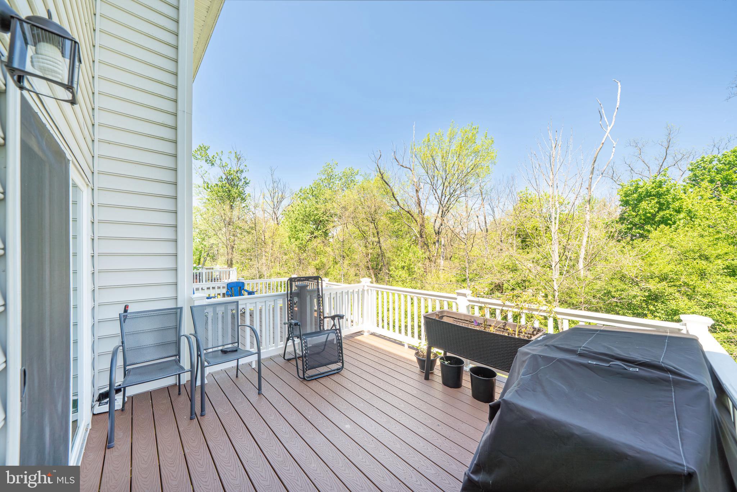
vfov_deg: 90.0
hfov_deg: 112.6
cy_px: 246
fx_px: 246
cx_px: 368
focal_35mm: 12
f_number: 7.1
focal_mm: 12
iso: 100
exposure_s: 1/200
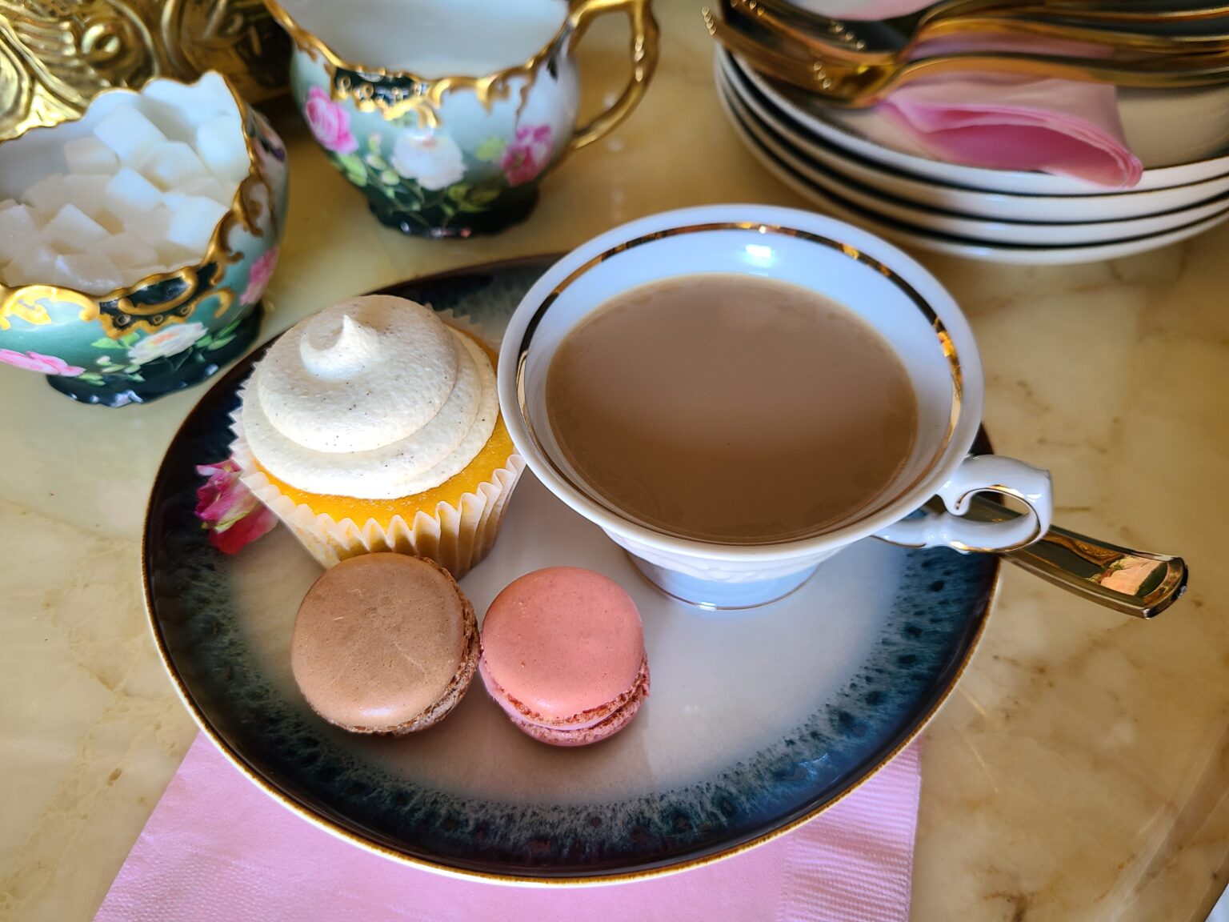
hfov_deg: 67.3
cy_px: 461
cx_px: 614
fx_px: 923
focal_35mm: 26
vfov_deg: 53.1
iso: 100
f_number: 1.8
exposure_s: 1/60
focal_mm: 5.4
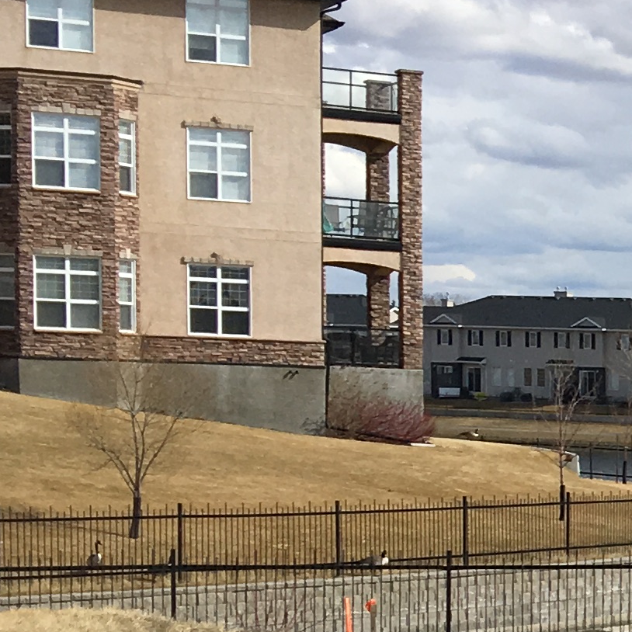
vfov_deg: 13.5
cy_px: 634
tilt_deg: -3.3
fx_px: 2623
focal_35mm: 127
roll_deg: -3.4
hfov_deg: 11.9
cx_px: 1342
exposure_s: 1/2331
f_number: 2.2
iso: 25
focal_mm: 4.15
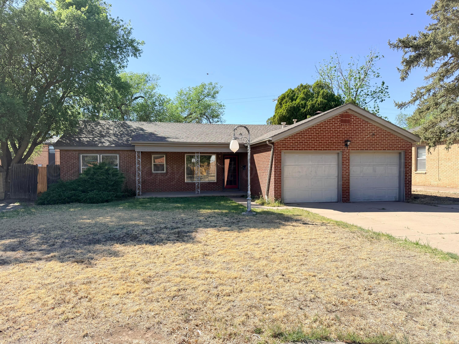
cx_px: 230
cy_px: 172
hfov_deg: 71.6
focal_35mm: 24
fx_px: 318
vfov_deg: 56.8
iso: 100
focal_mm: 6.76
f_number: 1.78
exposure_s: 1/2110
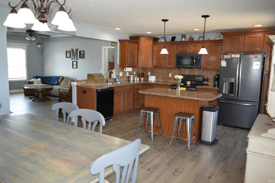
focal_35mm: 27
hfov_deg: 67.4
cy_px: 92
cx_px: 138
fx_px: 206
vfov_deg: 47.9
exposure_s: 1/15
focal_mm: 18
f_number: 3.5
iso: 100
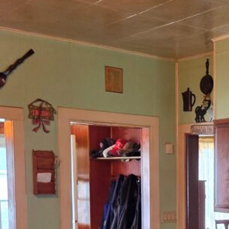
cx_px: 244
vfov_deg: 23.3
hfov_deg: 23.0
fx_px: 531
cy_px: 230
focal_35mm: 71
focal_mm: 5.4
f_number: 1.8
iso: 400
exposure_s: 1/120
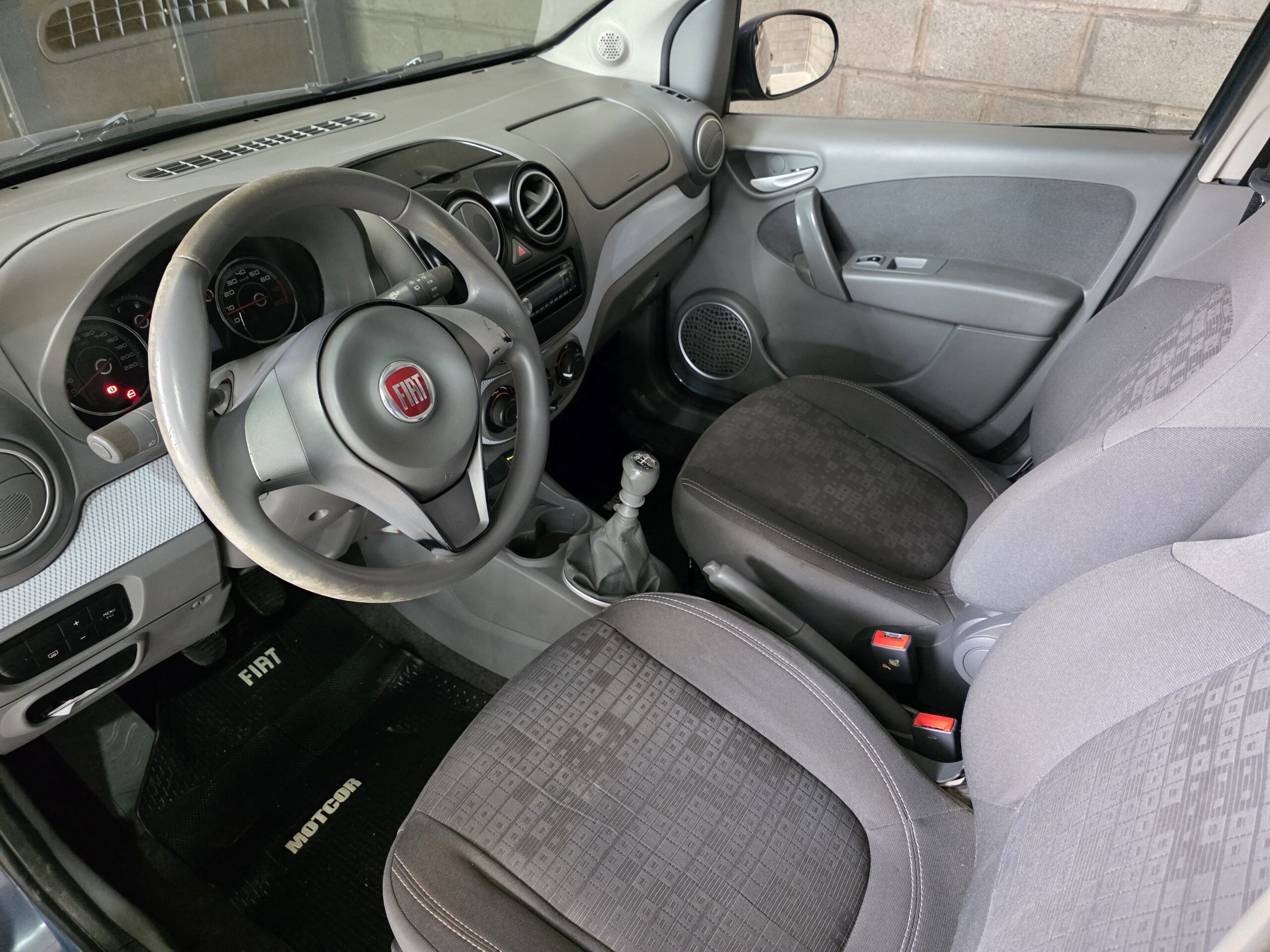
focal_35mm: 23
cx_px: 635
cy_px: 476
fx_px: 844
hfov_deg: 73.9
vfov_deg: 58.9
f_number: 1.7
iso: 2000
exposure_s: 1/100
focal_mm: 6.3
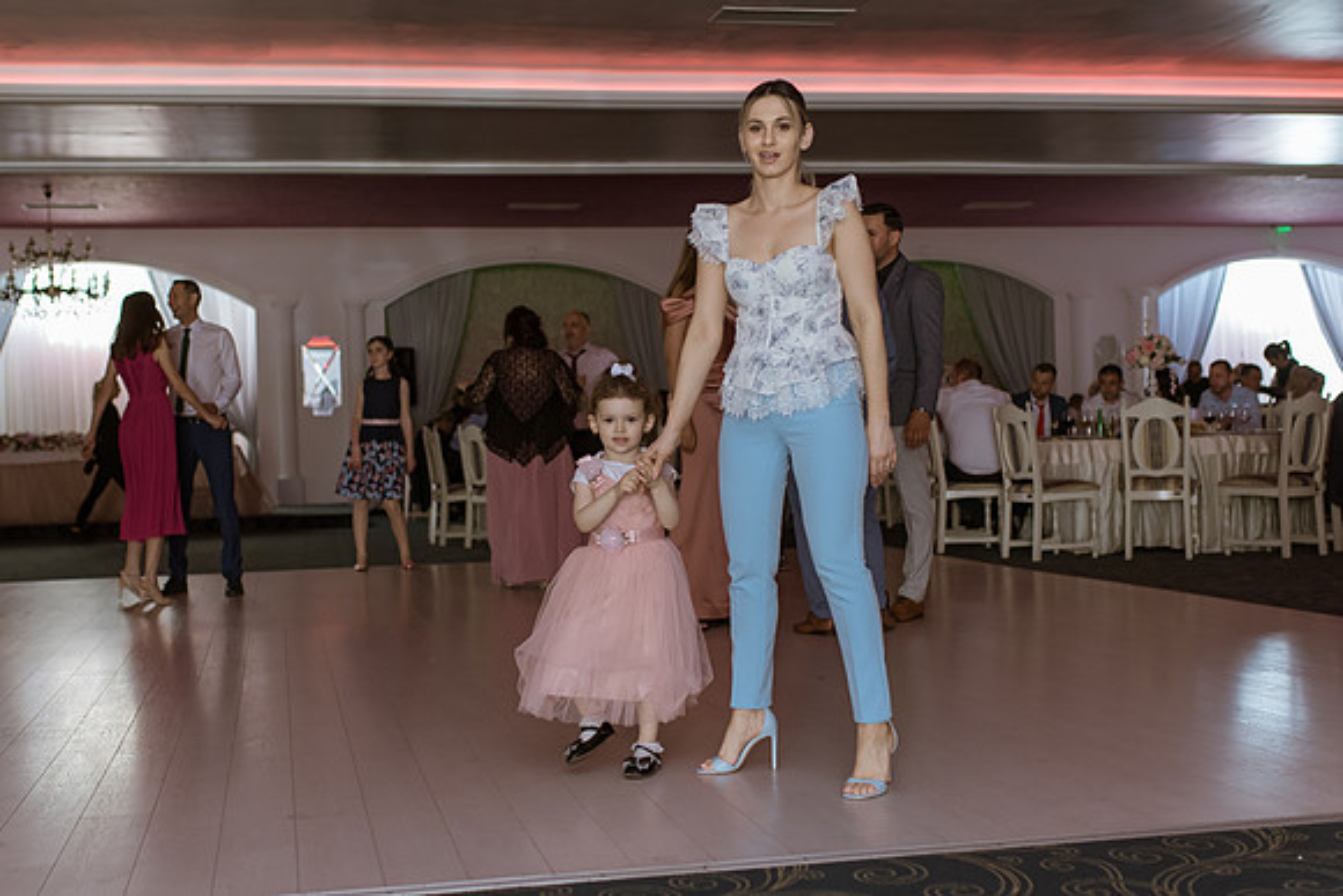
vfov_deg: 29.8
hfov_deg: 43.4
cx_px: 629
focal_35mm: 45
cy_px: 458
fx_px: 1686
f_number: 2
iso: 1000
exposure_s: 1/200
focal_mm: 35
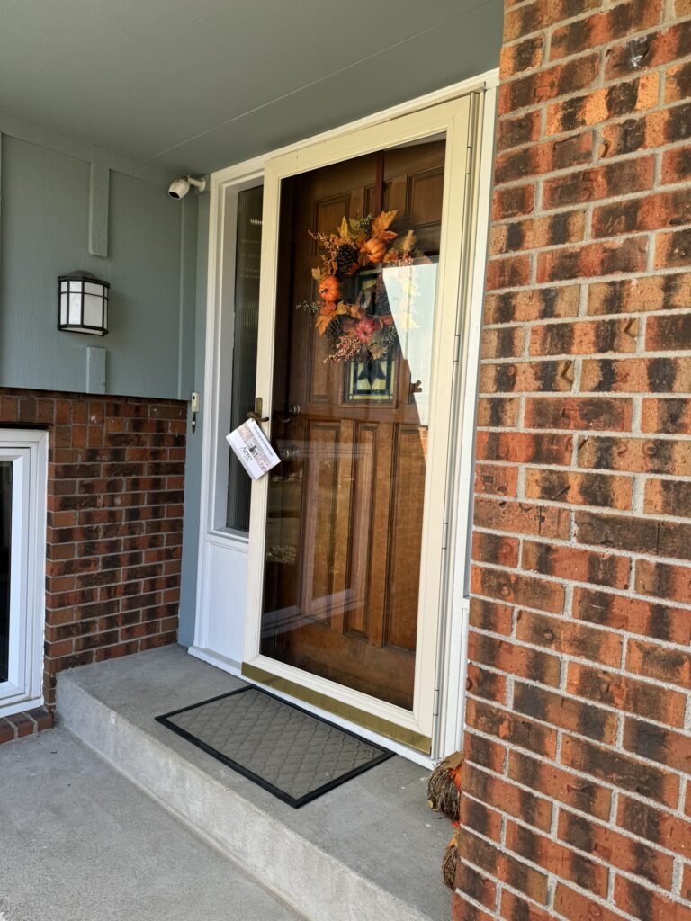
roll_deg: -5.0
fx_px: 639
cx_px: 346
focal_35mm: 24
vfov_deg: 71.6
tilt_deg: -3.0
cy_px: 460
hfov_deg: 56.8
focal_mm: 6.76
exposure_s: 1/399
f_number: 1.78
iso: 80
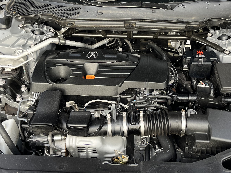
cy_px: 72
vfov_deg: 33.5
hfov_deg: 43.8
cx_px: 126
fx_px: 287
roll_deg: +2.3
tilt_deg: -39.4
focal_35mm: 43
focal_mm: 5.1
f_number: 1.6
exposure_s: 1/211
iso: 40
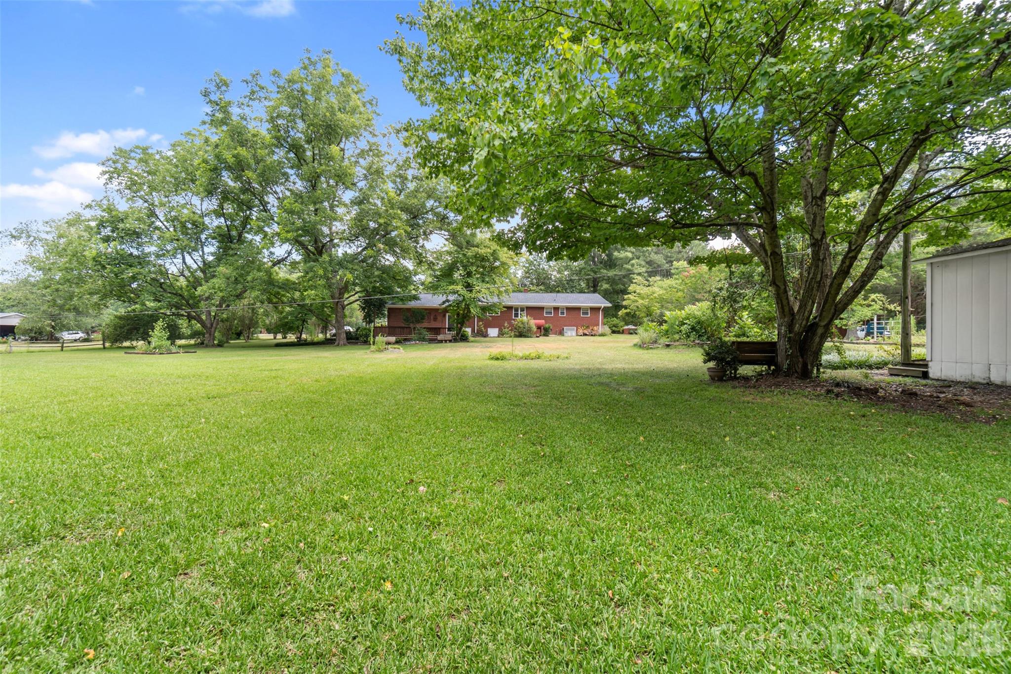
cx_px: 506
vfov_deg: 77.3
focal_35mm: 15
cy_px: 337
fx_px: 421
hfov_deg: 100.4
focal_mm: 10
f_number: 7.1
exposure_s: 1/60
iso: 100
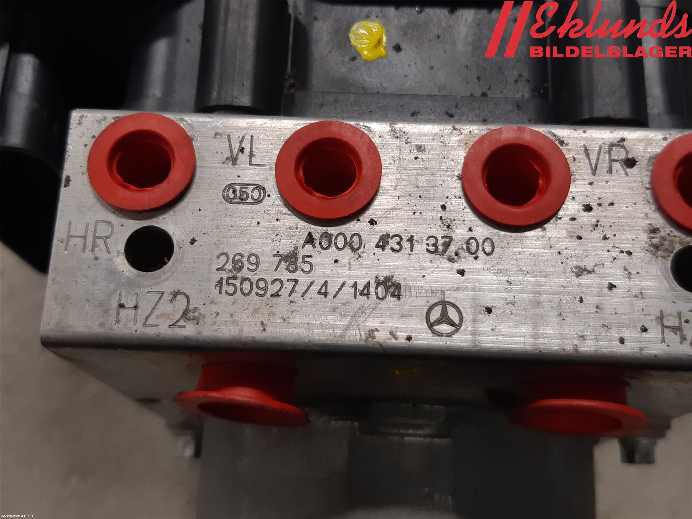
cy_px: 260
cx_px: 346
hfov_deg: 67.3
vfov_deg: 53.1
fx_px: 520
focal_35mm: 26
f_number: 1.7
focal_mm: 3.93
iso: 50
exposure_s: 1/50
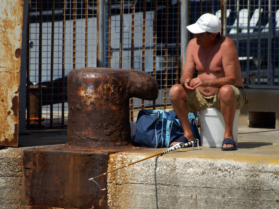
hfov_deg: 4.3
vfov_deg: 3.3
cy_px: 105
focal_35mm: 457
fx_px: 3683
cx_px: 131
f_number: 6.7
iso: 100
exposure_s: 1/750
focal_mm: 280
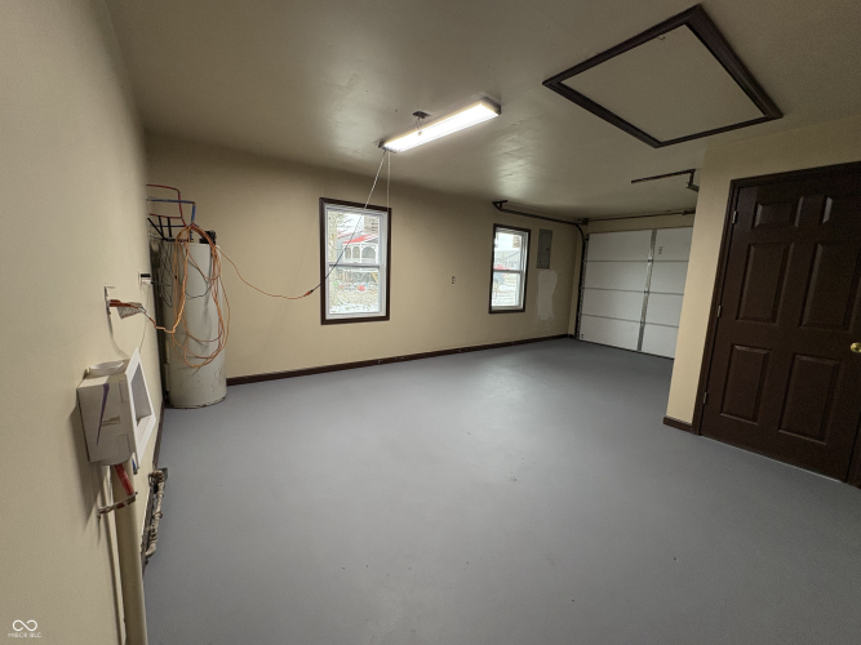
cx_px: 430
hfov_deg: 102.1
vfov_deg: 85.7
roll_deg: -2.5
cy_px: 322
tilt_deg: -8.8
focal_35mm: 14
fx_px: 348
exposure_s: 1/120
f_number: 2.2
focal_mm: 2.22
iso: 250
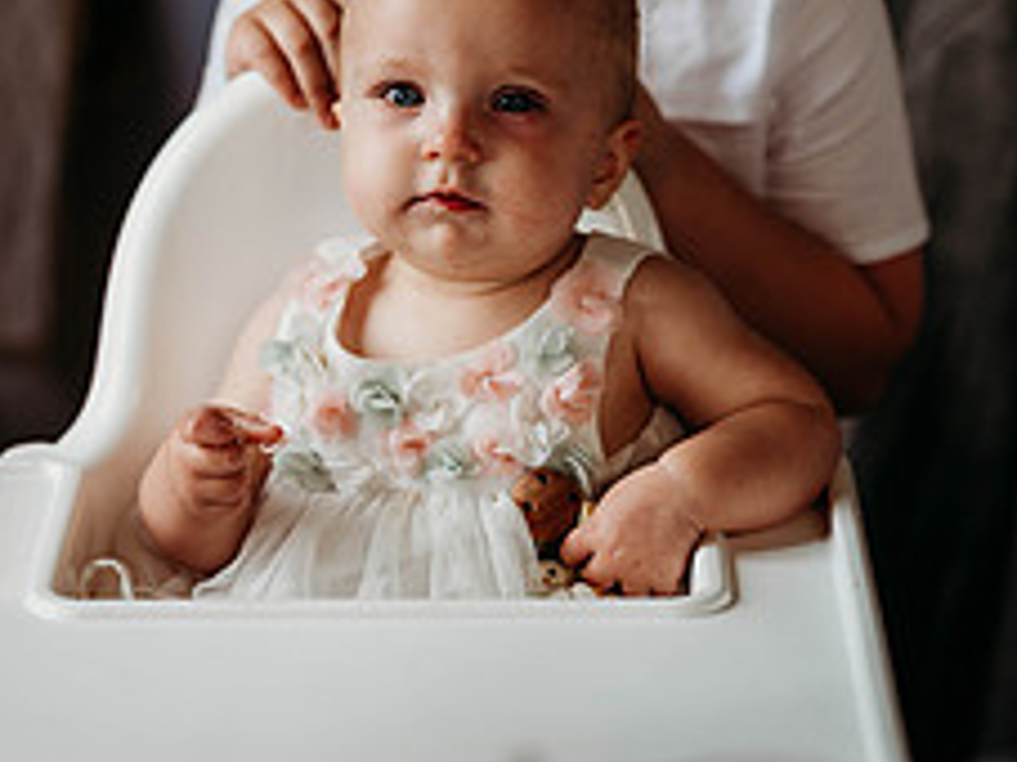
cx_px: 439
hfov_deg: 12.2
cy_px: -90
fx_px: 4757
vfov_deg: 9.1
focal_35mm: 162
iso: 400
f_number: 2.2
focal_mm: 85
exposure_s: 1/250
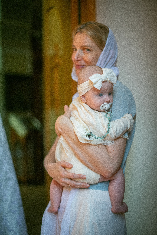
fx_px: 327
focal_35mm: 50
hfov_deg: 27.0
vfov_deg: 39.6
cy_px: 118
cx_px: 78
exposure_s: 1/2500
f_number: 1.4
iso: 640
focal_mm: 50
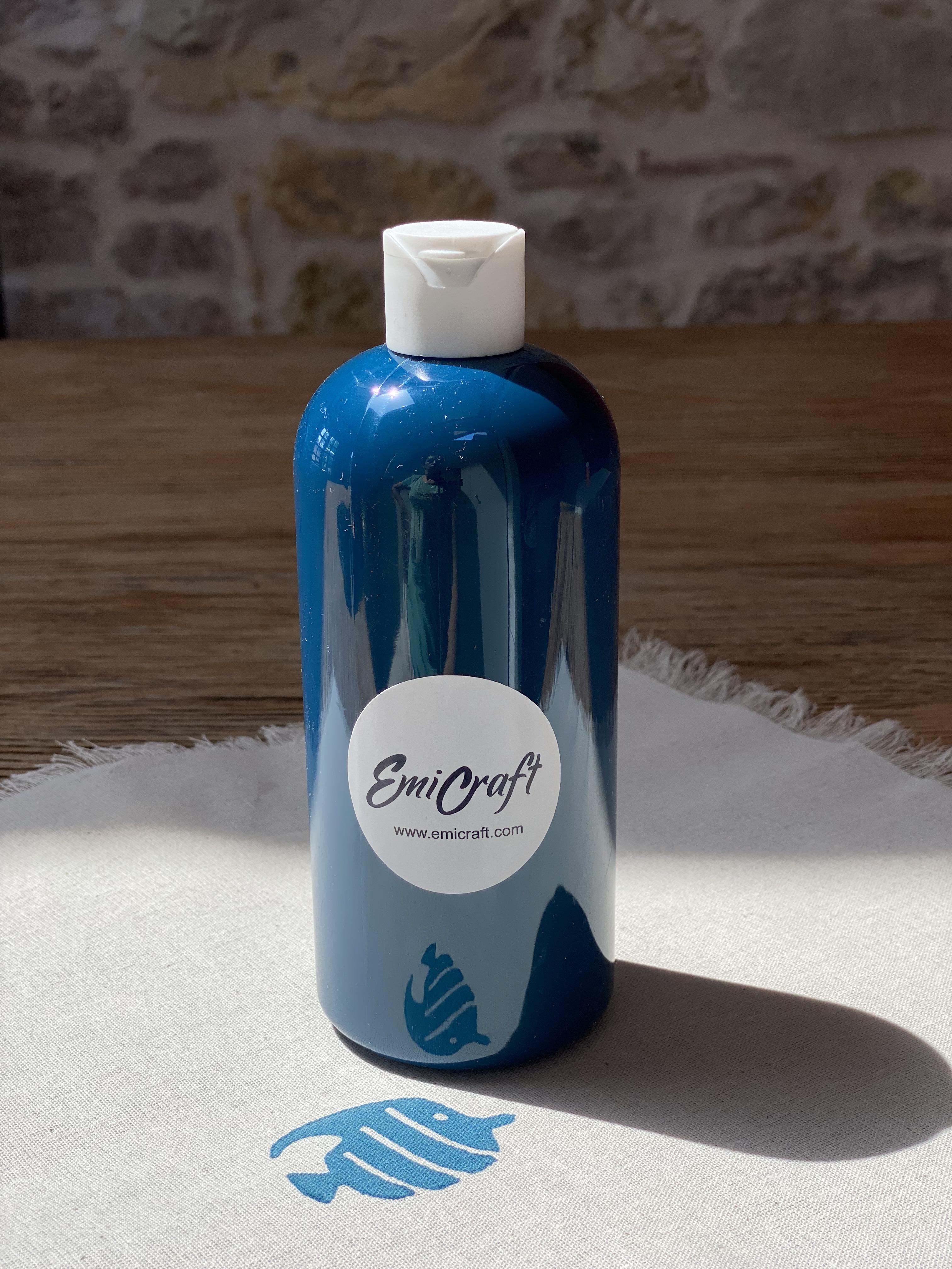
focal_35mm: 52
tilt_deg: -19.4
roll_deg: -0.1
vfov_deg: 36.8
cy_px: 634
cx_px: 476
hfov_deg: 28.0
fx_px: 1907
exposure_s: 1/361
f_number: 2
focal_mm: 6
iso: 20
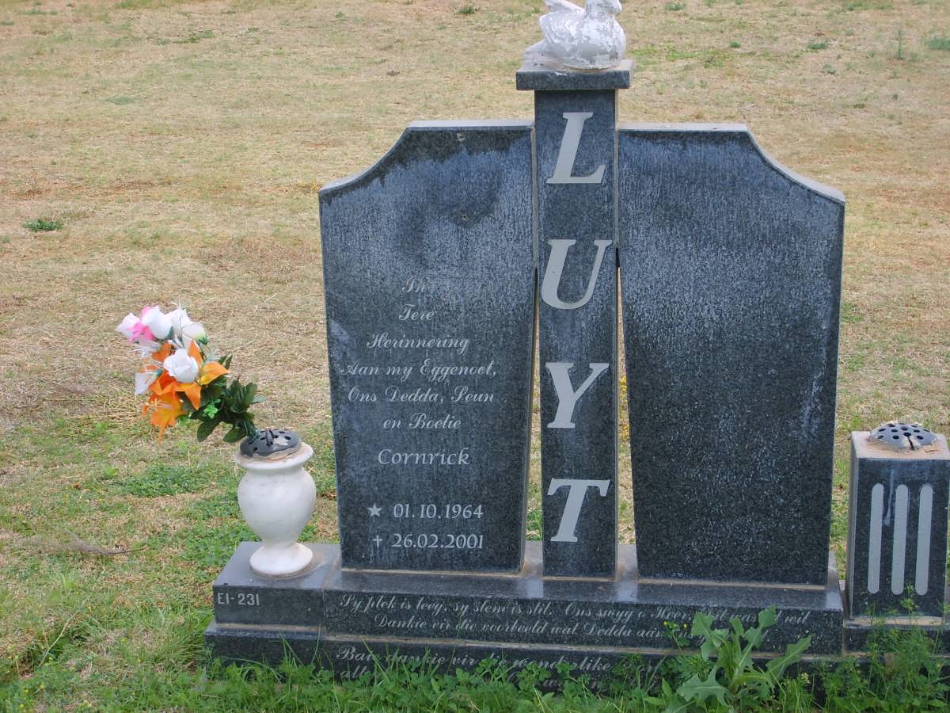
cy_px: 356
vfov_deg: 24.0
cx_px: 475
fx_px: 1674
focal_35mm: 61
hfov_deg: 31.7
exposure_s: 1/250
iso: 50
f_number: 3.6
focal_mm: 10.3
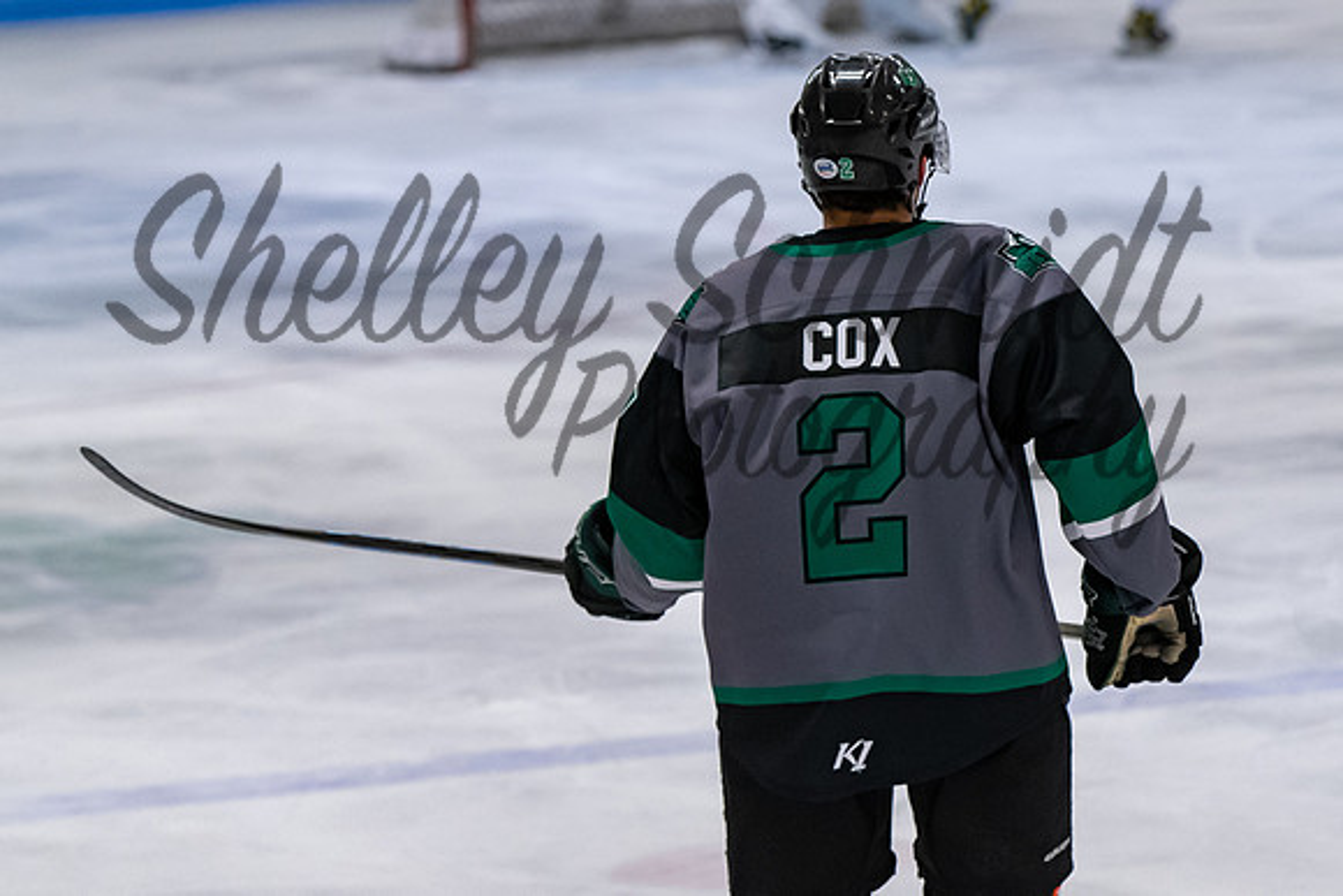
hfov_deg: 7.6
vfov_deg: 5.1
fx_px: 10102
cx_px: 770
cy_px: 417
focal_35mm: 271
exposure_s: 1/800
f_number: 3.5
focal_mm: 135
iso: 2000
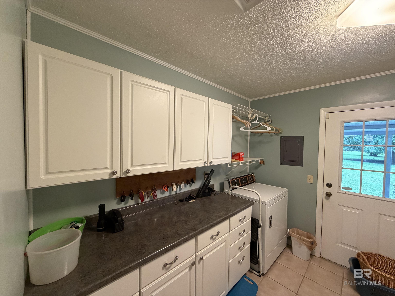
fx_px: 160
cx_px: 198
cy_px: 148
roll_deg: -0.6
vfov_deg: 85.7
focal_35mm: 14
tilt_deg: -1.7
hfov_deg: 102.1
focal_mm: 2.22
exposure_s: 1/60
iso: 320
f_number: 2.2
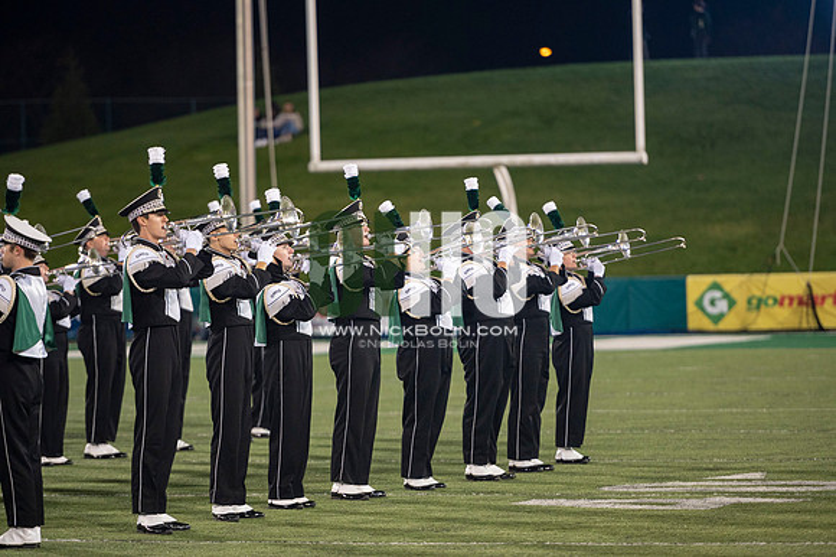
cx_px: 418
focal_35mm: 200
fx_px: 4642
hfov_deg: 10.3
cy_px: 278
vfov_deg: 6.9
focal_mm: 200
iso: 1000
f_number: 2.8
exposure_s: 1/500
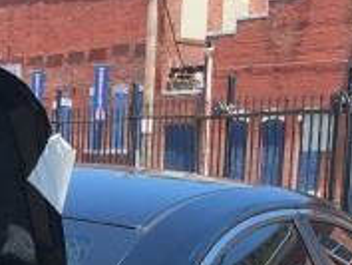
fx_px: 1333
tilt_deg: -10.3
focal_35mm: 131
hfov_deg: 15.0
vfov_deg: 10.5
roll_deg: -1.6
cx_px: 93
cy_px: 522
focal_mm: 4.15
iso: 25
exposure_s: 1/705
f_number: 2.2
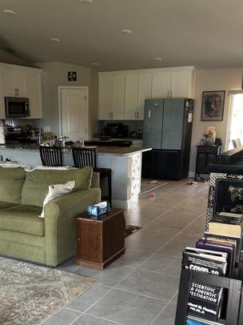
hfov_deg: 34.9
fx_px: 384
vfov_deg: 45.2
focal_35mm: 41
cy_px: 215
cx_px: 90
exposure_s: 1/60
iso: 160
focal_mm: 5.7
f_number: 1.5
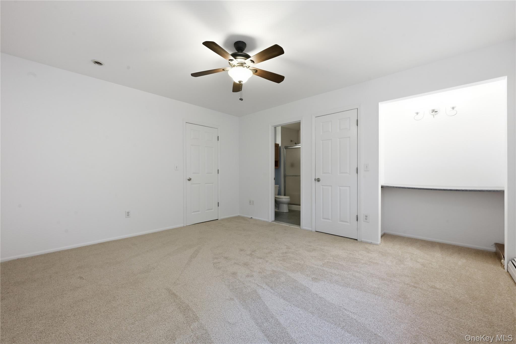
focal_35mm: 14
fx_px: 201
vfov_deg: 81.2
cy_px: 172
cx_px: 258
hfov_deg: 104.3
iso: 100
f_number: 11
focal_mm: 14
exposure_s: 1/1.67
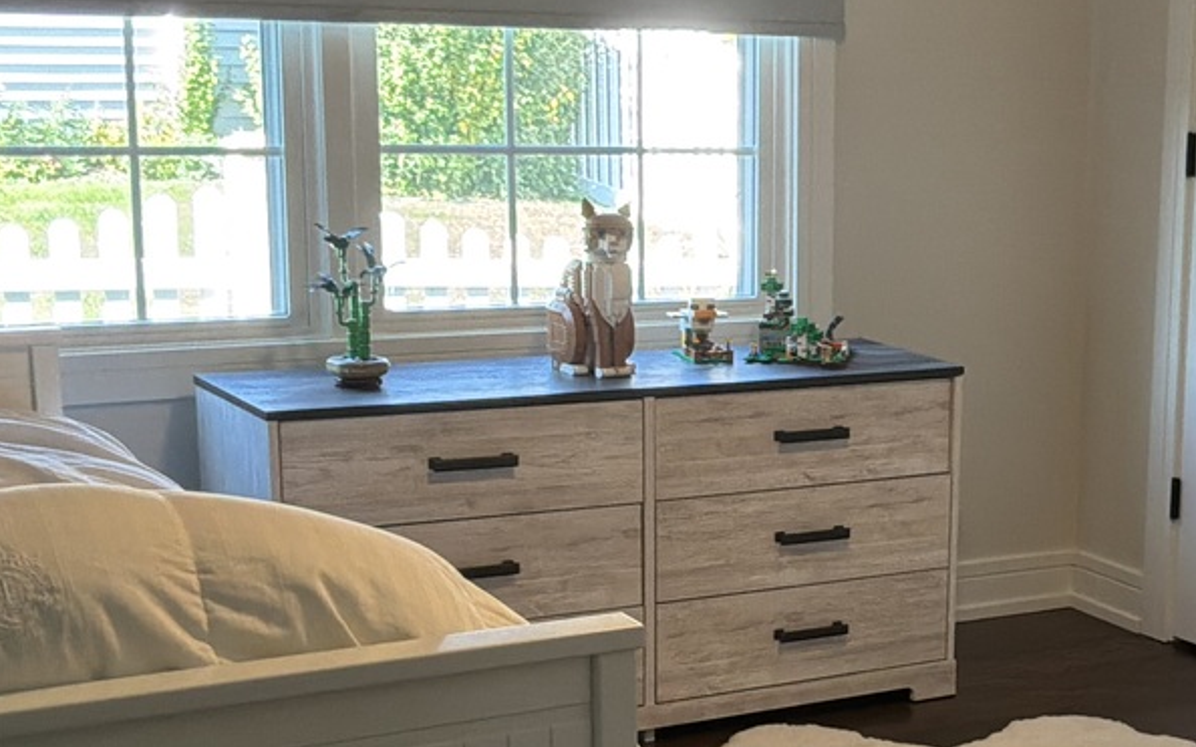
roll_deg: -2.1
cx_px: 1119
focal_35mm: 72
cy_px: 580
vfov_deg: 18.0
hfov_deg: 27.4
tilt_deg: -12.0
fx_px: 2346
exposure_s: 1/60
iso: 100
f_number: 1.8
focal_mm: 3
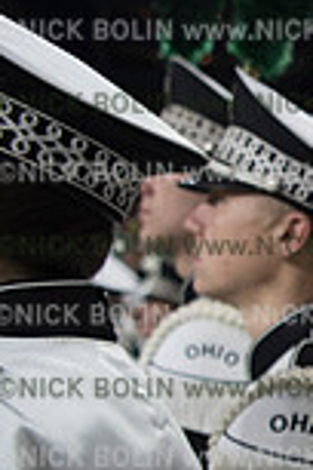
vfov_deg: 21.7
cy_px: 459
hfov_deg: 12.4
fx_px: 1187
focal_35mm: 91
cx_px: 712
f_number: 2.8
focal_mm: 24
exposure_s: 1/1000
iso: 1250
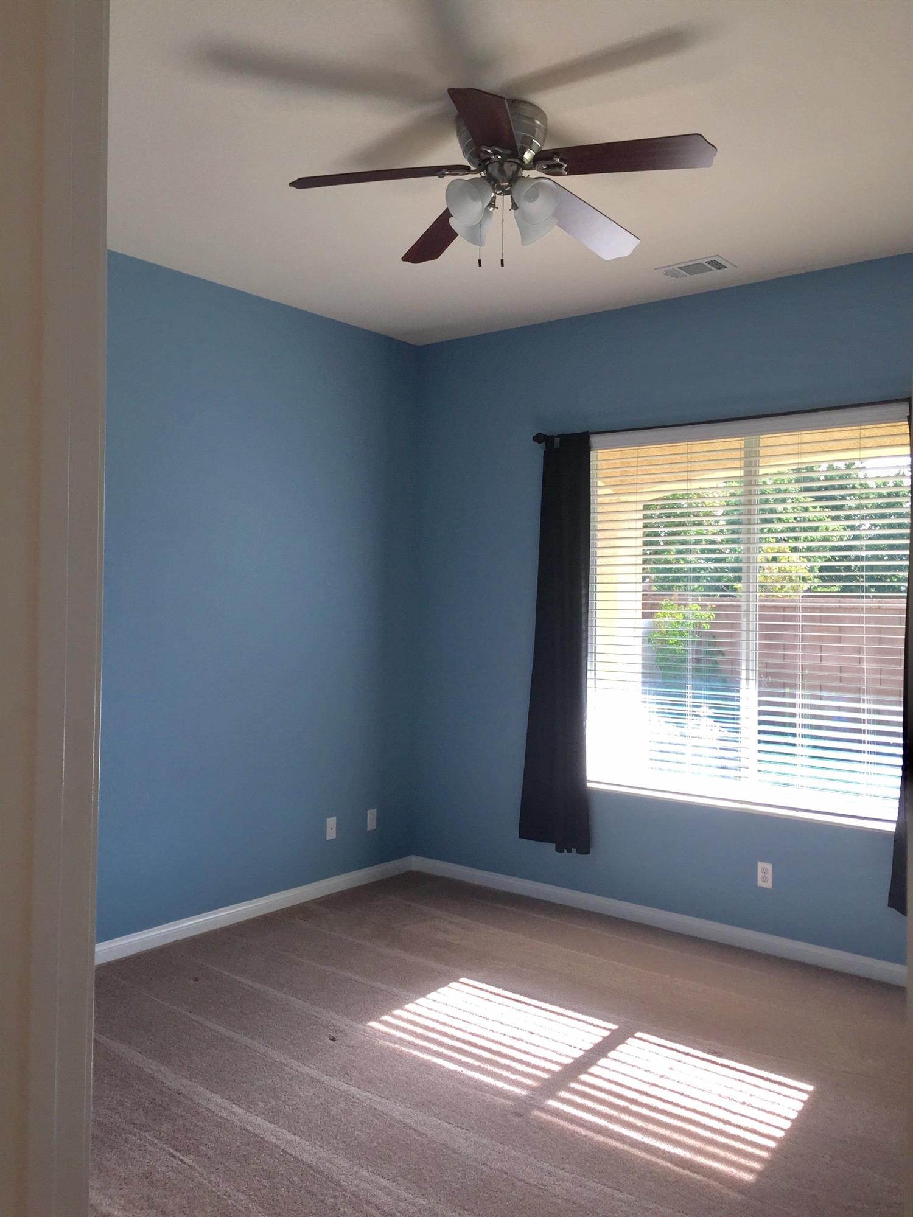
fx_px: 1020
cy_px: 608
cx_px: 456
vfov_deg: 61.7
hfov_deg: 48.2
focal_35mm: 29
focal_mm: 4.15
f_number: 2.2
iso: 32
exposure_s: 1/120
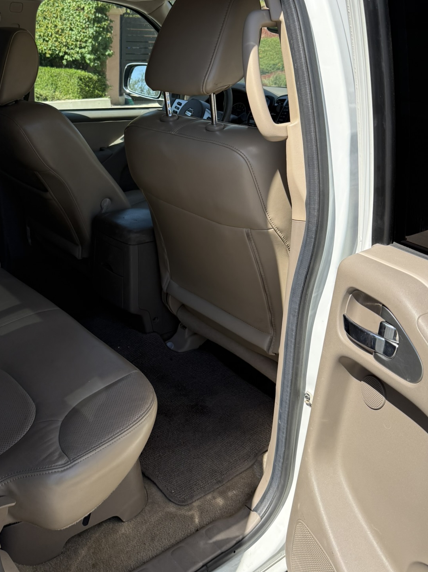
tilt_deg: -17.0
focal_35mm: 34
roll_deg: -1.7
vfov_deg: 53.7
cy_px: 237
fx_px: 561
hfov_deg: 41.1
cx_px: 131
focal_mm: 6.76
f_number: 1.78
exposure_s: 1/1901
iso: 100
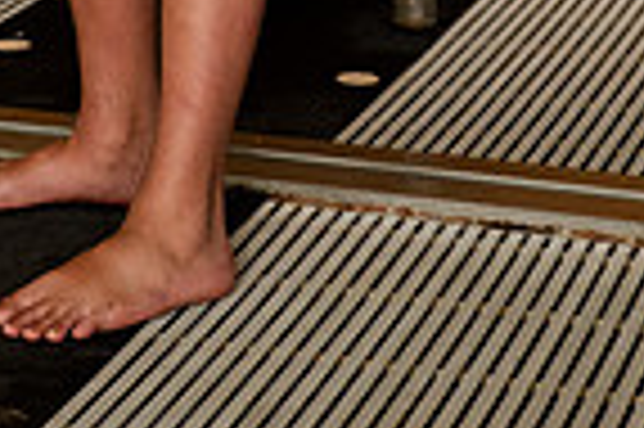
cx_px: 153
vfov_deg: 7.4
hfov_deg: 11.9
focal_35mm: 173
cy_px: -572
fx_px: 3091
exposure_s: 1/200
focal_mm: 55
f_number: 5
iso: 800
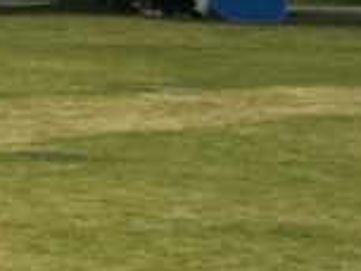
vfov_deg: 6.2
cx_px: -805
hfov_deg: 7.2
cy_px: -62
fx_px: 2472
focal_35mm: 237
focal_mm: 4
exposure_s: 1/1217
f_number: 2.2
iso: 25
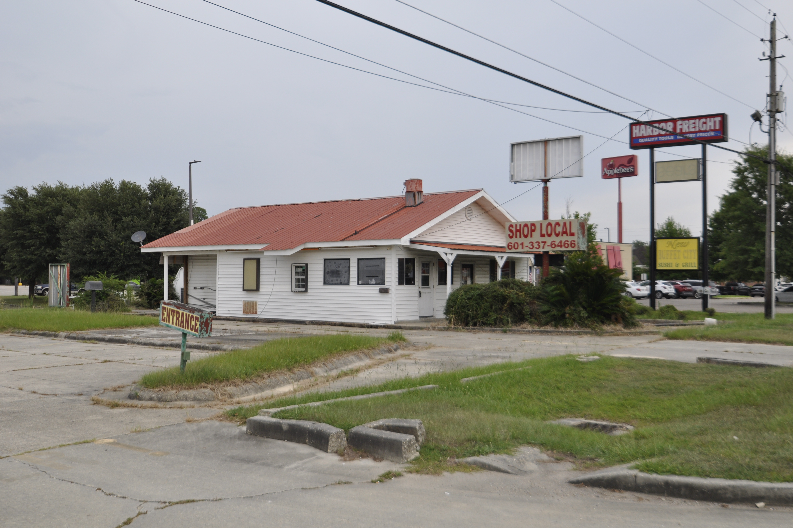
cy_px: 259
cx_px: 404
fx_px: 815
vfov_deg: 35.9
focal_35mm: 37
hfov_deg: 51.9
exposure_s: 1/125
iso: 220
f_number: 5.6
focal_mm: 24
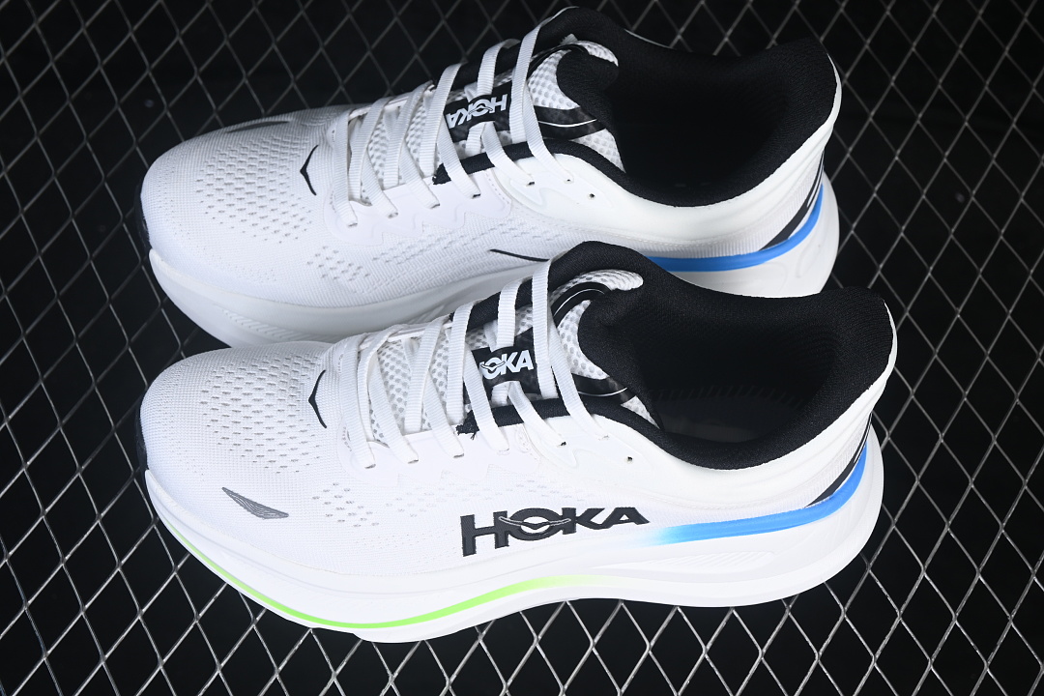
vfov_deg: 18.2
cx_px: 522
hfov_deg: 27.0
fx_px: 2175
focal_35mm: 75
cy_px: 348
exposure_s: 1/80
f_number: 7.1
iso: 160
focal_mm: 50
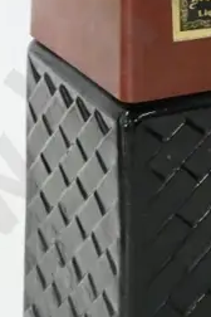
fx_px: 1855
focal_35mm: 211
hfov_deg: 6.5
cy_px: -114
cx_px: 227
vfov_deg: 9.5
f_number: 5
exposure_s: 1/125
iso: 3200
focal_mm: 25
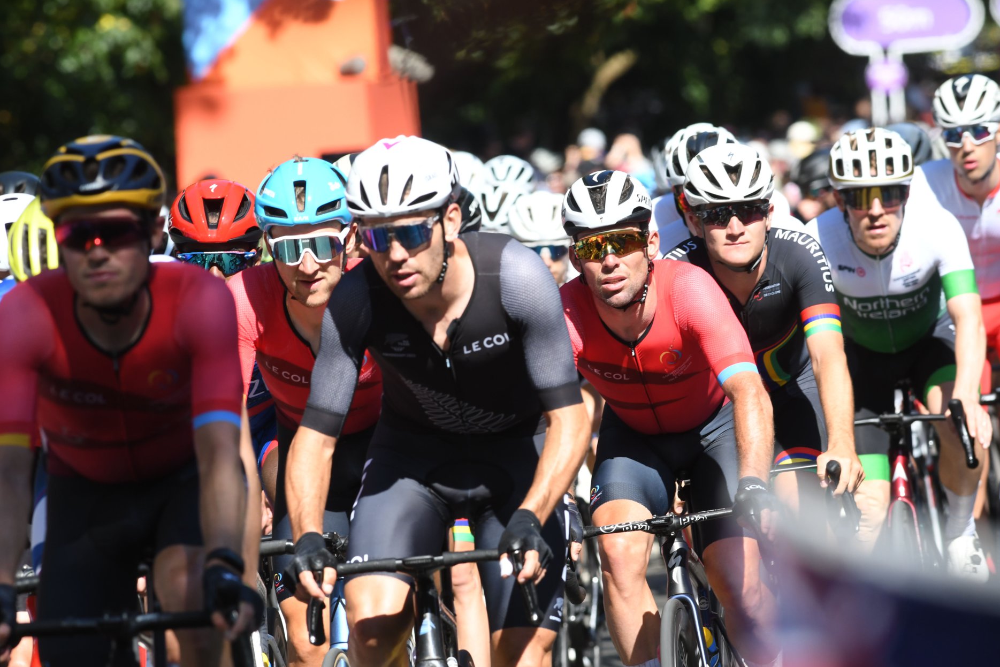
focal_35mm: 493
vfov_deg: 2.8
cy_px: 364
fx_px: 13693
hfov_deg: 4.2
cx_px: 514
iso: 500
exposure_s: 1/800
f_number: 9
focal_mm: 300
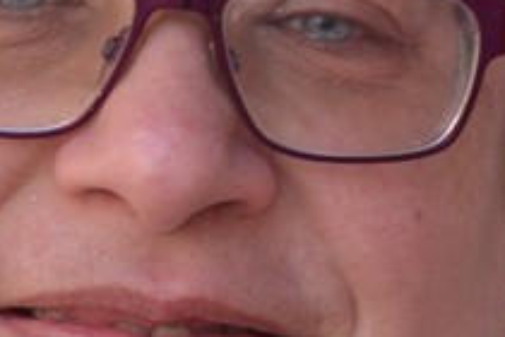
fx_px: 9440
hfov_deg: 3.1
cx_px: 132
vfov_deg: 2.0
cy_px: 430
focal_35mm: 673
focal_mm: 92
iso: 200
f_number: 5.6
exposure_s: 1/125
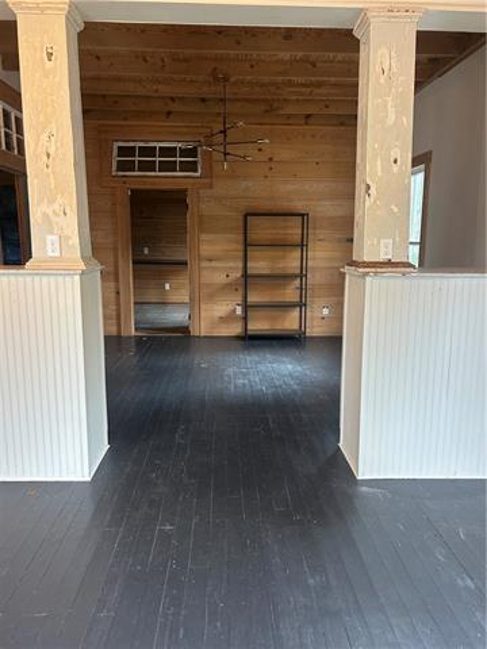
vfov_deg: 67.3
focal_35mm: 26
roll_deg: -1.4
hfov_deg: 53.1
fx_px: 488
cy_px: 324
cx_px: 244
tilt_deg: -10.2
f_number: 1.5
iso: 200
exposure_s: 1/60
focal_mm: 5.7
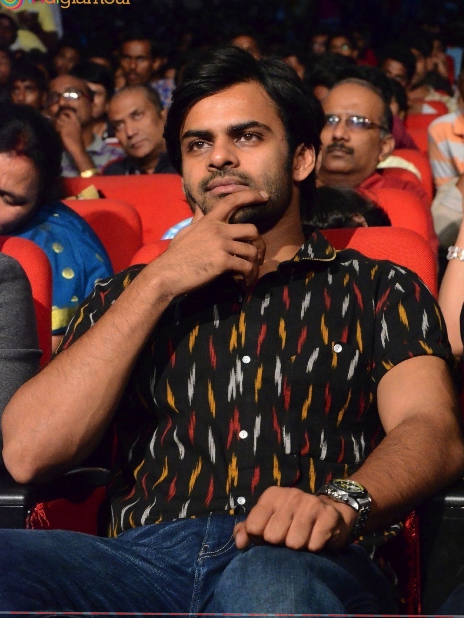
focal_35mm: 108
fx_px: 1930
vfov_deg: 18.2
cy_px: 335
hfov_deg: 13.7
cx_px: 231
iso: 8000
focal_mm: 66
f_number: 6.3
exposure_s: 1/100
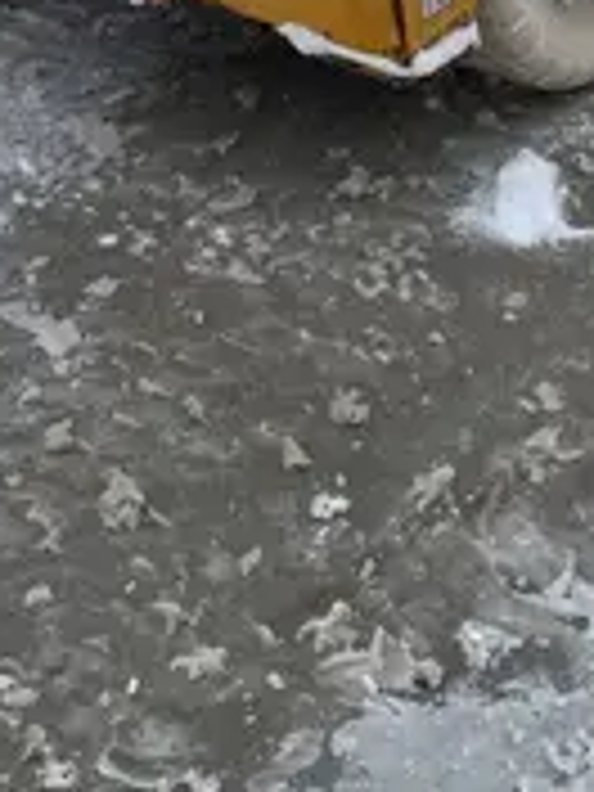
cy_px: -650
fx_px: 2471
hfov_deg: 13.7
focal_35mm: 108
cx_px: 346
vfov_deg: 15.5
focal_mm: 4.2
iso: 32
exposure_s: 1/6494
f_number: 1.6
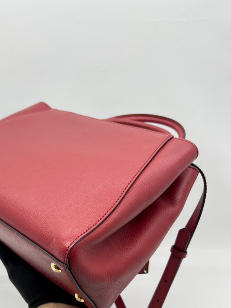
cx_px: 59
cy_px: 207
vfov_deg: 47.1
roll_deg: +0.0
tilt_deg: -24.6
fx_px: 347
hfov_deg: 36.0
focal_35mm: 39
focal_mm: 5.7
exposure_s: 1/100
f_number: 1.5
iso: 40
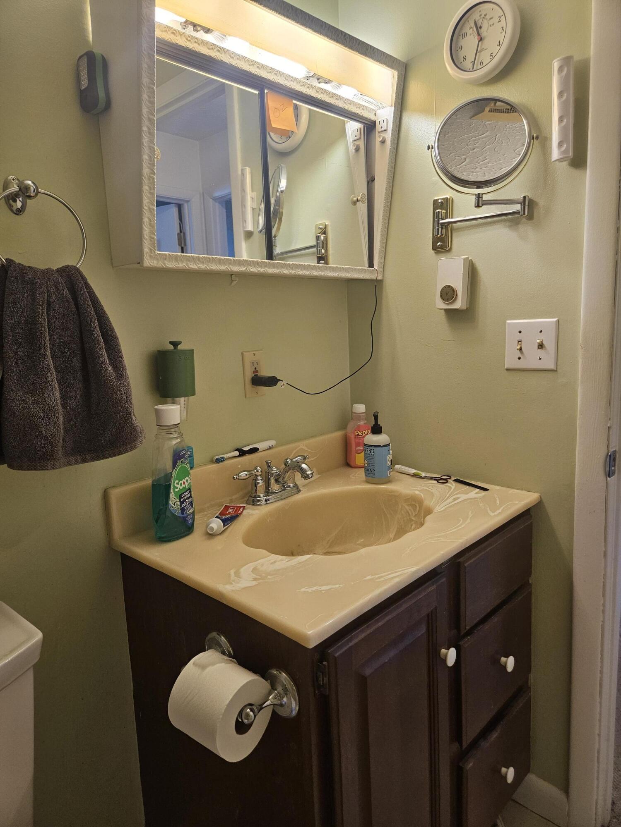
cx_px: 310
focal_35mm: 23
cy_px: 414
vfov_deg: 73.9
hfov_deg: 58.9
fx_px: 550
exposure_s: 1/120
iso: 160
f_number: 1.8
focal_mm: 5.4
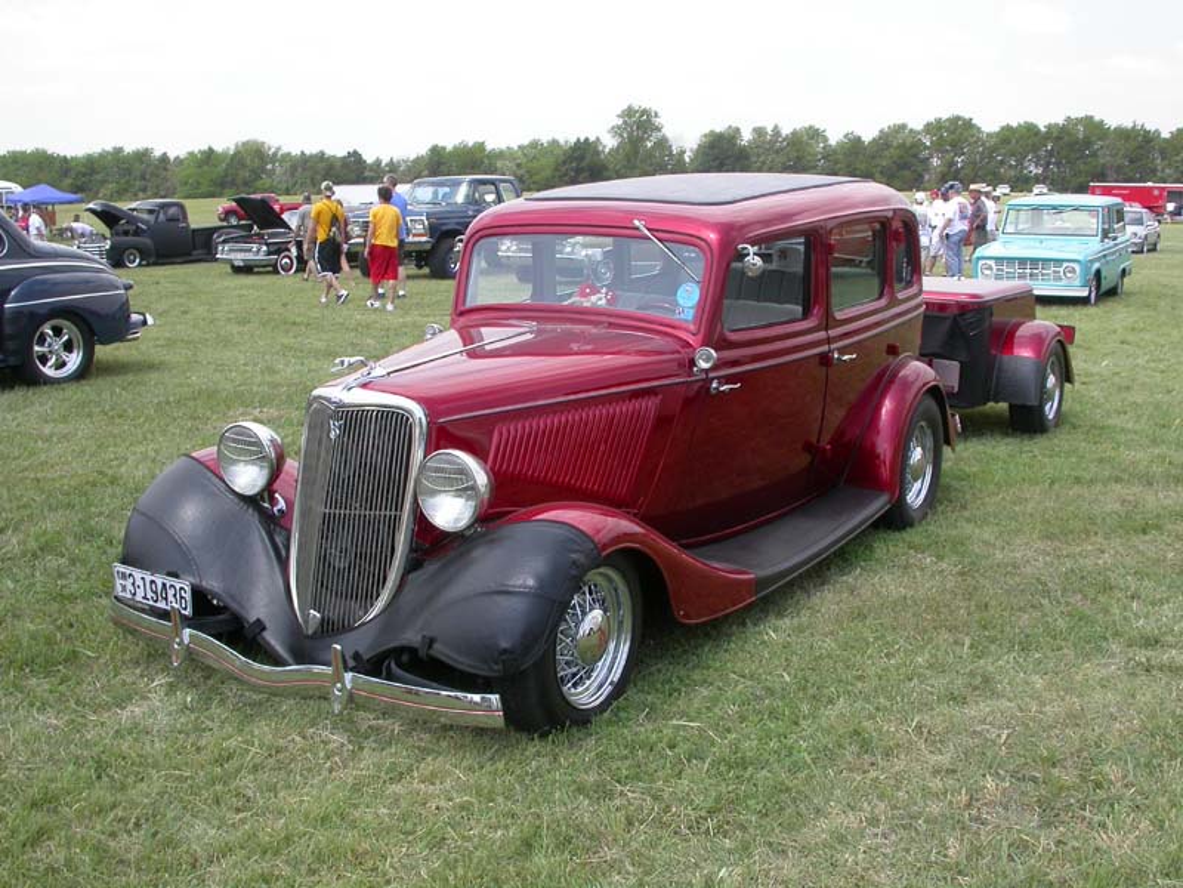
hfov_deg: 49.0
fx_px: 1299
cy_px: 444
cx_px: 592
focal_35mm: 38
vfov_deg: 37.7
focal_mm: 7.85
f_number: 6
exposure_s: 1/232
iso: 100
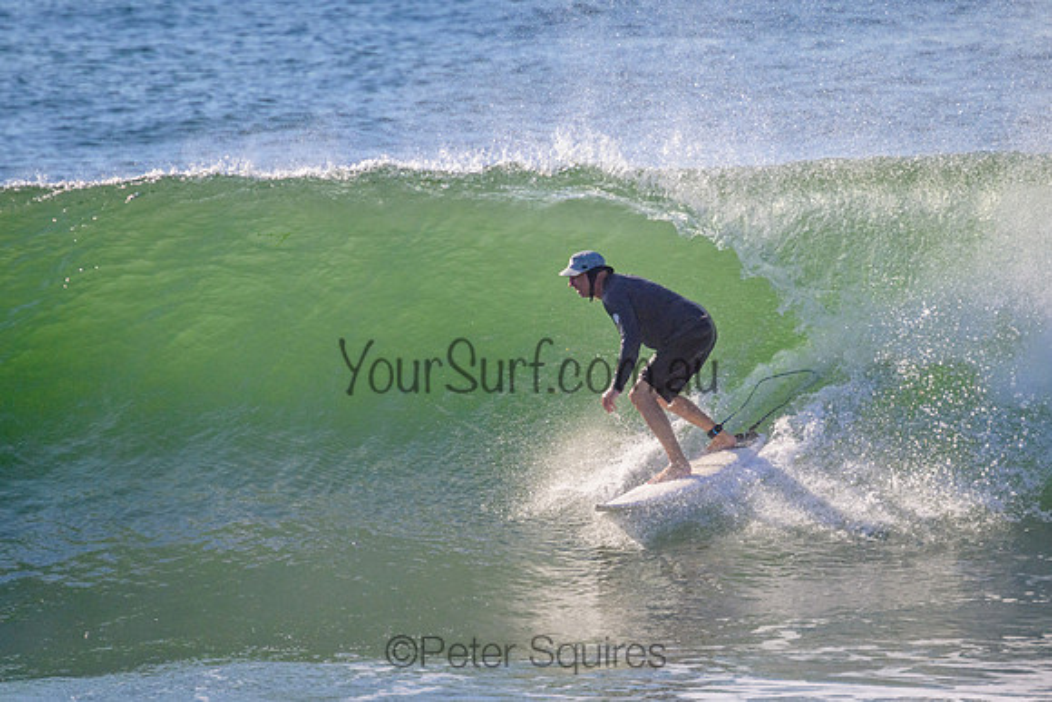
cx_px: 554
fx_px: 26243
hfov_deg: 2.3
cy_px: 358
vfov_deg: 1.5
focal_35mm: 898
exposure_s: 1/2000
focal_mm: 800
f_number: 11
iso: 1100
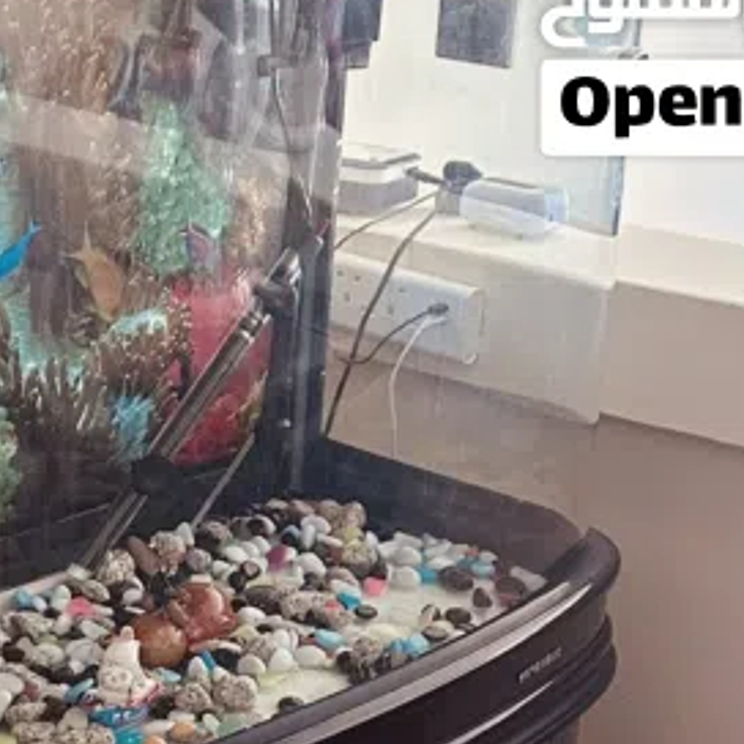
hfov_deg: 32.9
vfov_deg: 33.4
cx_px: 129
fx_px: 1216
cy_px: 550
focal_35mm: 50
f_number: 1.78
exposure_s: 1/60
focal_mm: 6.86
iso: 320
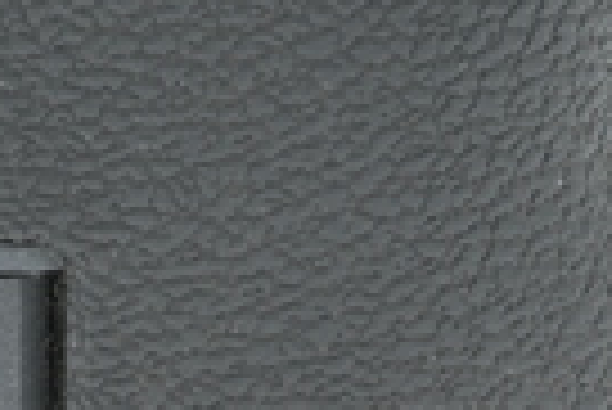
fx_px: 8509
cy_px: -29
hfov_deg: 4.1
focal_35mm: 500
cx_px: 4
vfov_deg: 2.8
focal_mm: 68
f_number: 14
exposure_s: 1/6
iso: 100
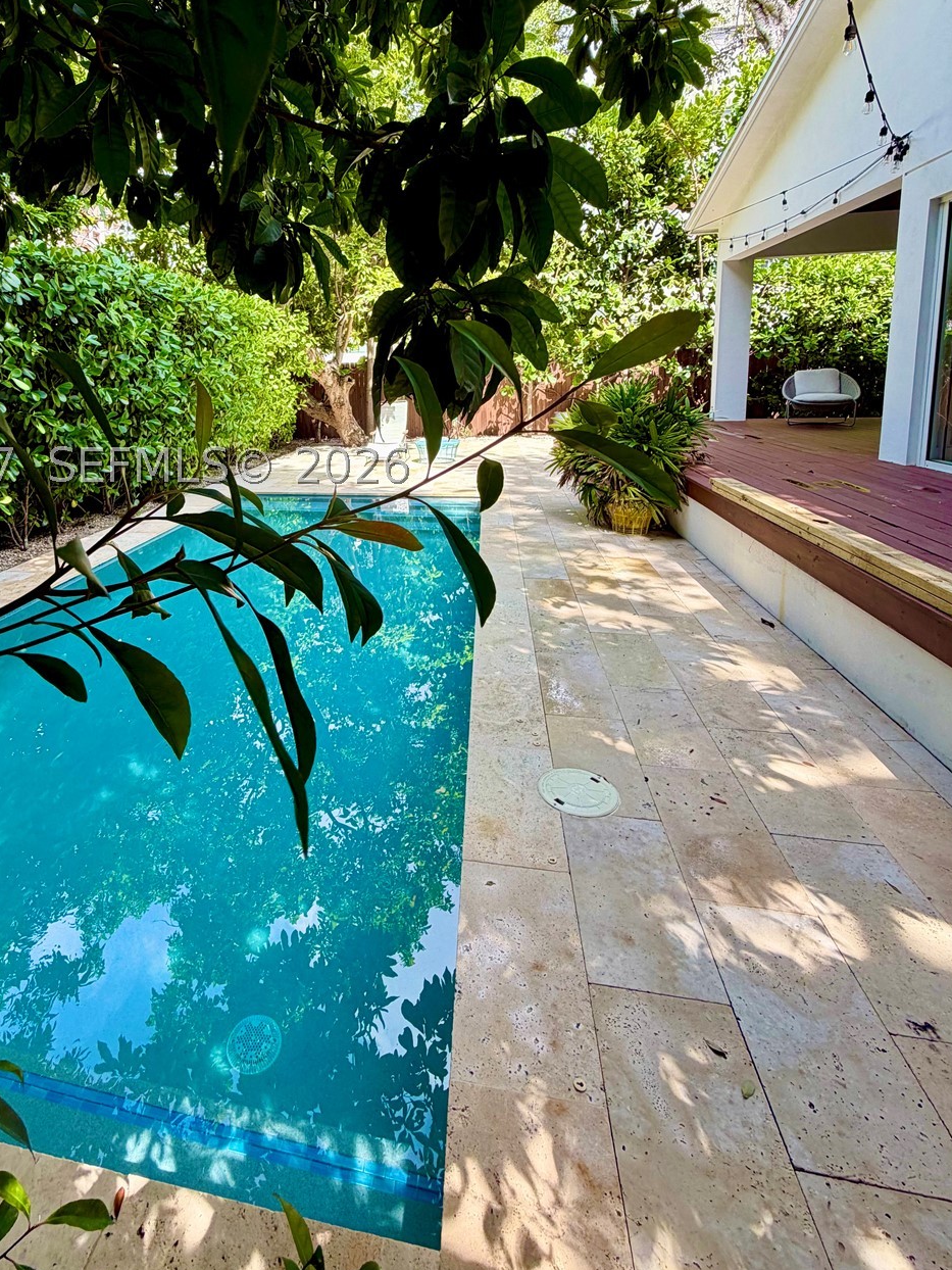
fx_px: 660
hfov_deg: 70.3
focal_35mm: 18
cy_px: 466
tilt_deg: -7.1
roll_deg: +1.1
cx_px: 349
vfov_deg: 85.8
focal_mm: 2.22
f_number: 2.2
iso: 40
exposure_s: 1/167
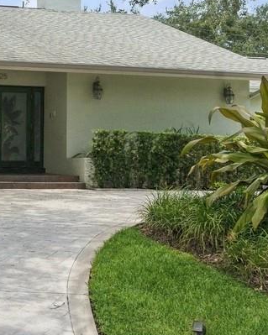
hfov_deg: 21.9
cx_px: -63
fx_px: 635
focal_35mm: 64
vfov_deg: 28.7
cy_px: 51
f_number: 8
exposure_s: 1/500
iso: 200
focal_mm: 17
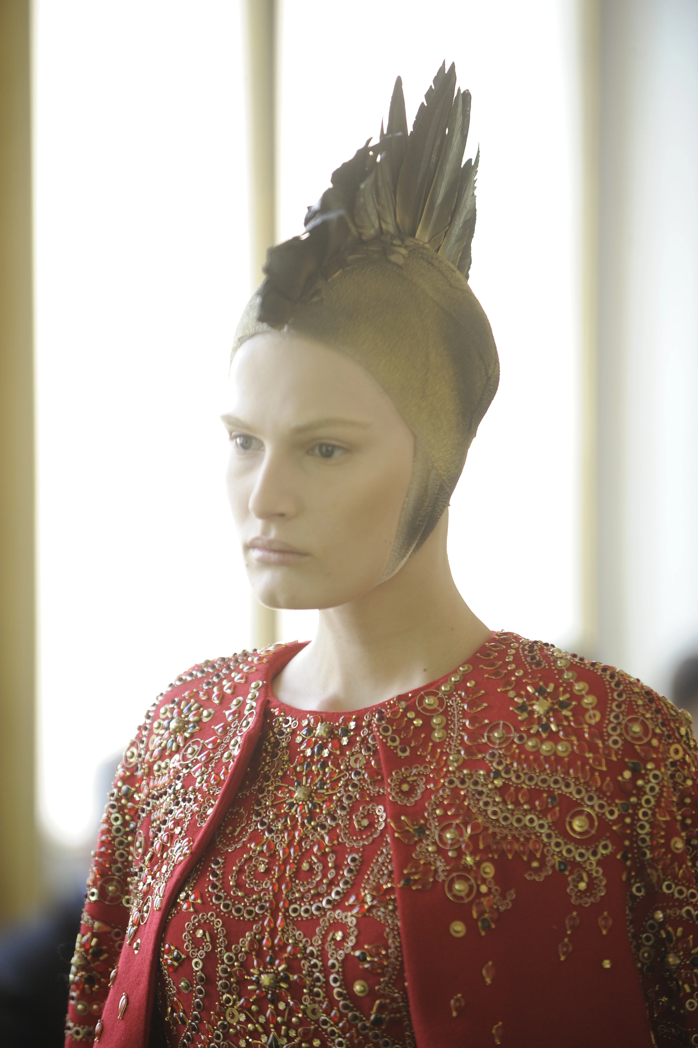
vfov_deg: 11.8
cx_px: 349
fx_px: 5096
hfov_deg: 7.8
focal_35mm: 175
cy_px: 524
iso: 1000
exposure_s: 1/250
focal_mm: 175
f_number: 3.5
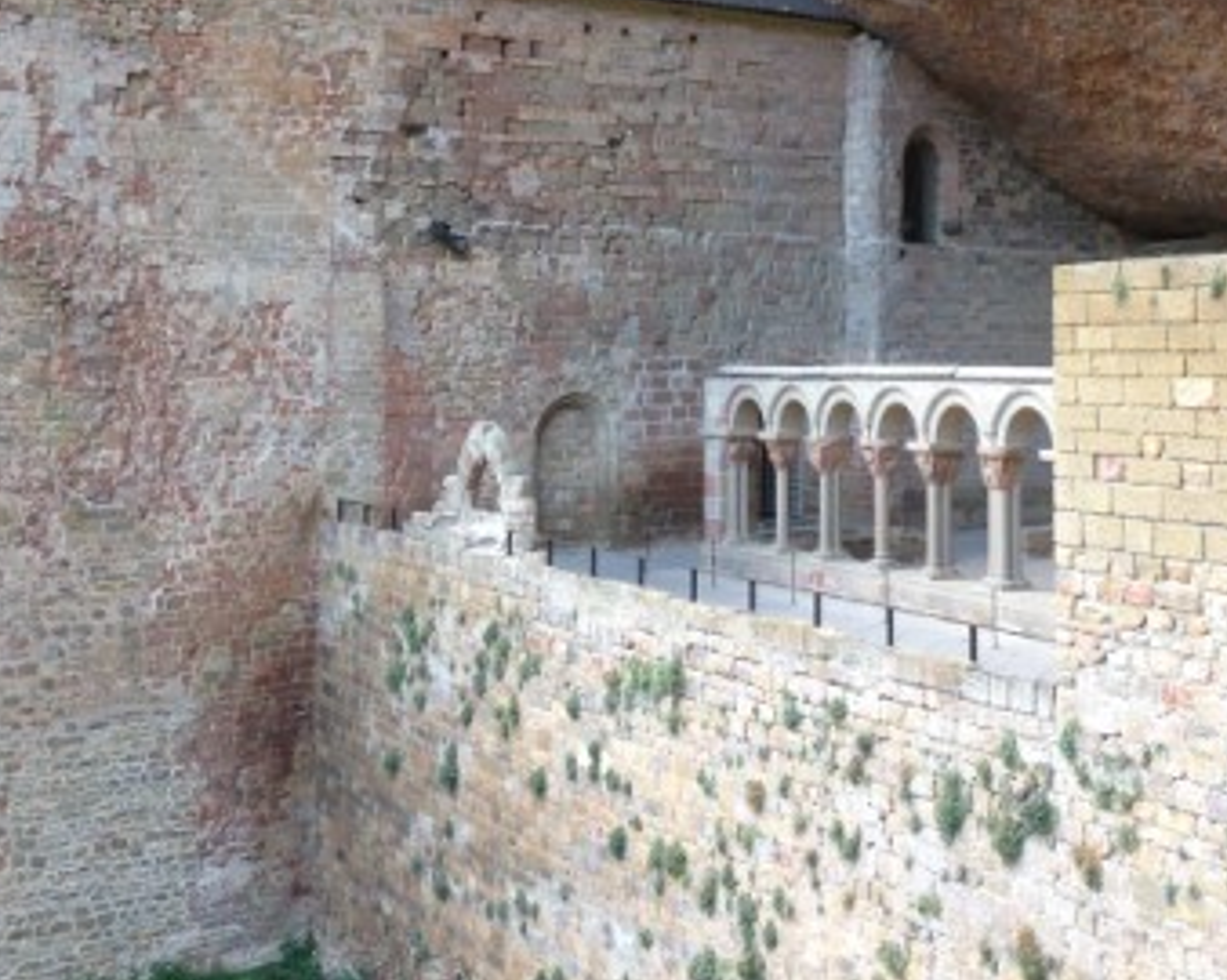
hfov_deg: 30.9
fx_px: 2214
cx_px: 697
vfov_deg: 24.8
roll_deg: -0.5
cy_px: 290
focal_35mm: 61
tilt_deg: +3.2
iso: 64
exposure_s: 1/120
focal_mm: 4.12
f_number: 2.4
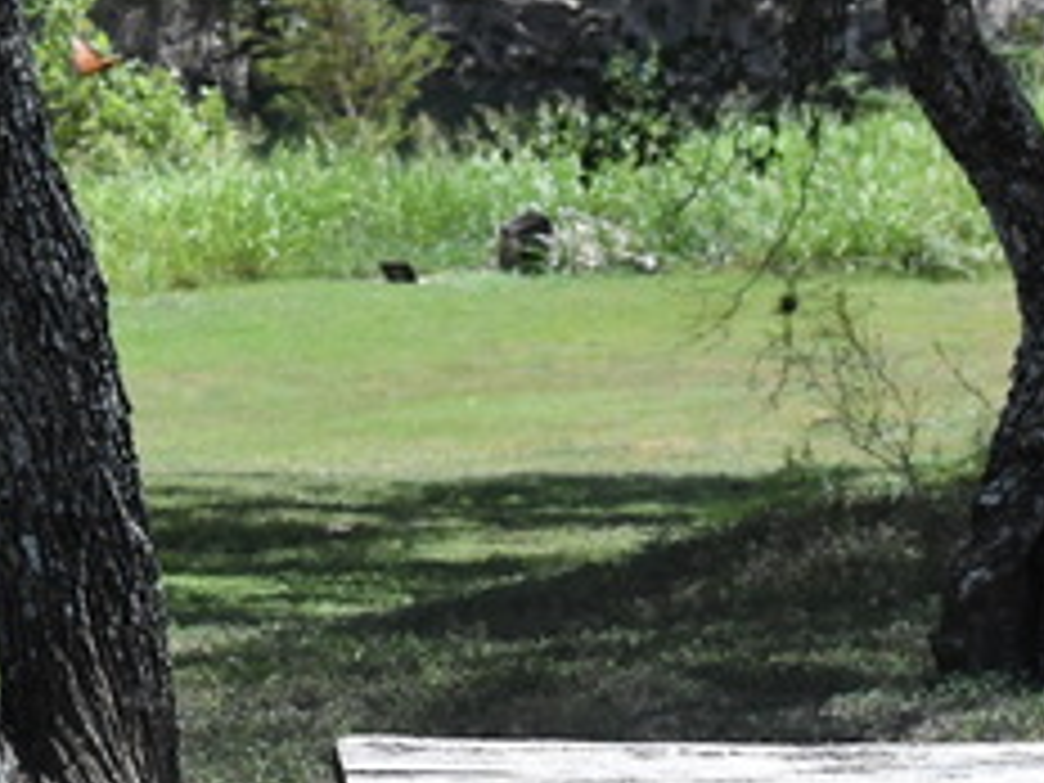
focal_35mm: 191
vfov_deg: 7.8
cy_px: 324
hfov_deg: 10.1
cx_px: -333
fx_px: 5760
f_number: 8
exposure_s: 1/8000
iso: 3600
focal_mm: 48
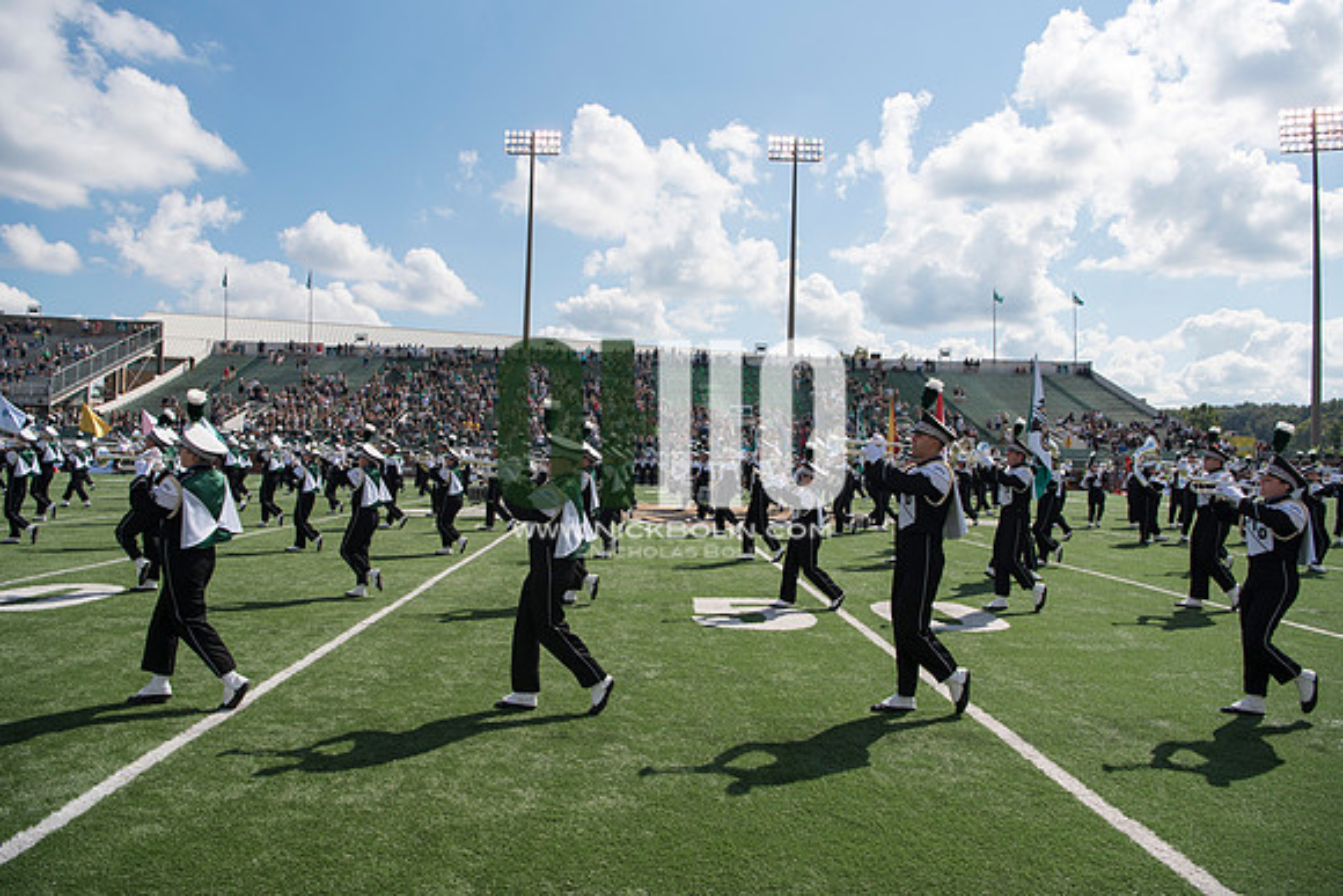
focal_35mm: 24
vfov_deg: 53.2
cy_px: 448
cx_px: 672
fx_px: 896
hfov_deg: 73.7
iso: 200
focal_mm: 24
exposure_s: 1/1600
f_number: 5.6
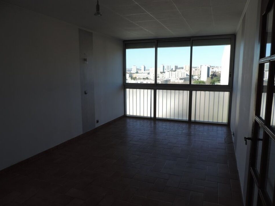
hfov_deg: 69.4
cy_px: 102
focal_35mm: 25
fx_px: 199
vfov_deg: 54.9
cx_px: 140
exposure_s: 1/500
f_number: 3
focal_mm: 4.3
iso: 80
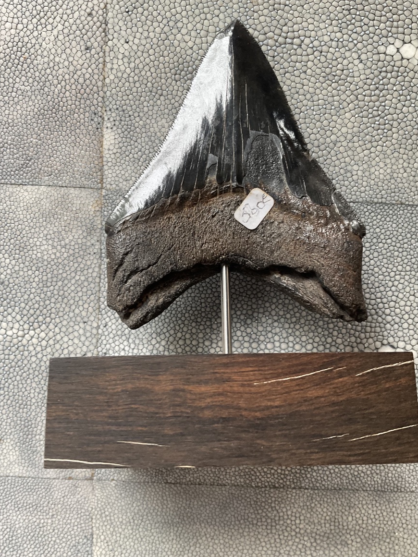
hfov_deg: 46.8
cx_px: 210
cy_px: 273
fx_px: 483
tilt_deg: -84.8
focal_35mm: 30
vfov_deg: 60.0
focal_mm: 3
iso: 64
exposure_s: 1/60
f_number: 1.8
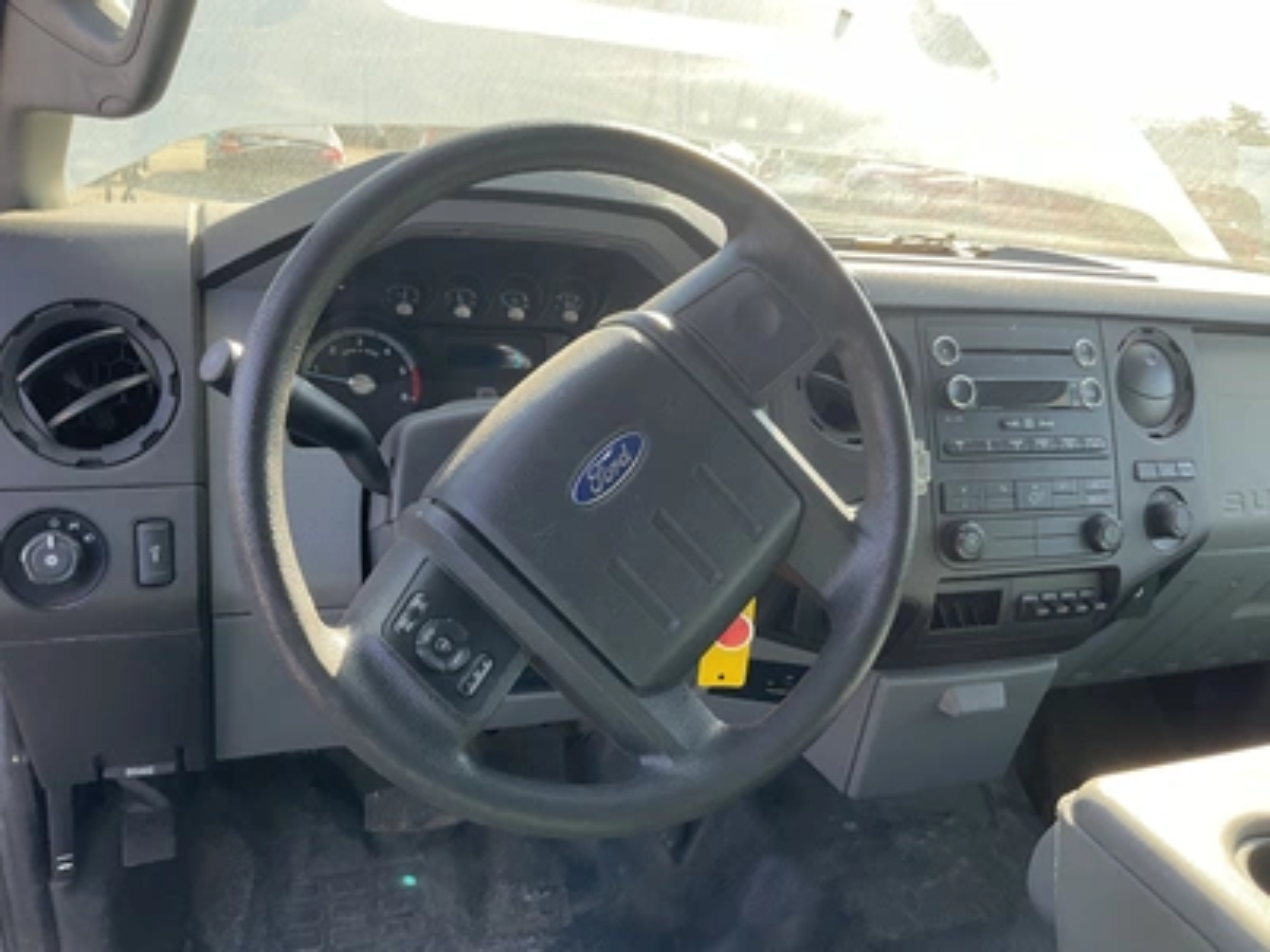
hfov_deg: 61.7
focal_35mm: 29
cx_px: 635
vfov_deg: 48.2
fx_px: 1064
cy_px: 476
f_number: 1.8
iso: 32
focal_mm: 3
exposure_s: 1/129
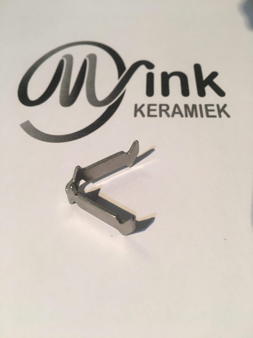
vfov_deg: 61.7
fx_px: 283
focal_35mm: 29
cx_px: 126
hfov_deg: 48.2
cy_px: 169
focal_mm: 4.15
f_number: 2.2
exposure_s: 1/33
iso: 64
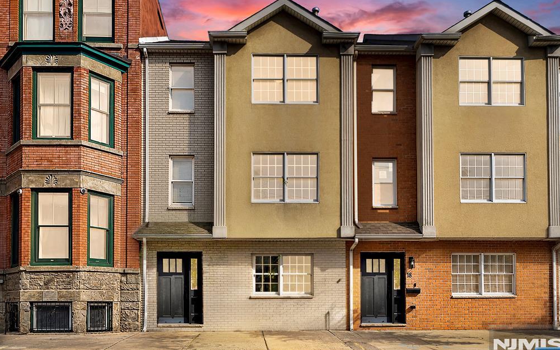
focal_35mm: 24
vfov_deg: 51.1
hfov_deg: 74.8
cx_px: 282
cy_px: 172
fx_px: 366
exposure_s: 1/2000
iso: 100
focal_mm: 23
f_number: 2.8
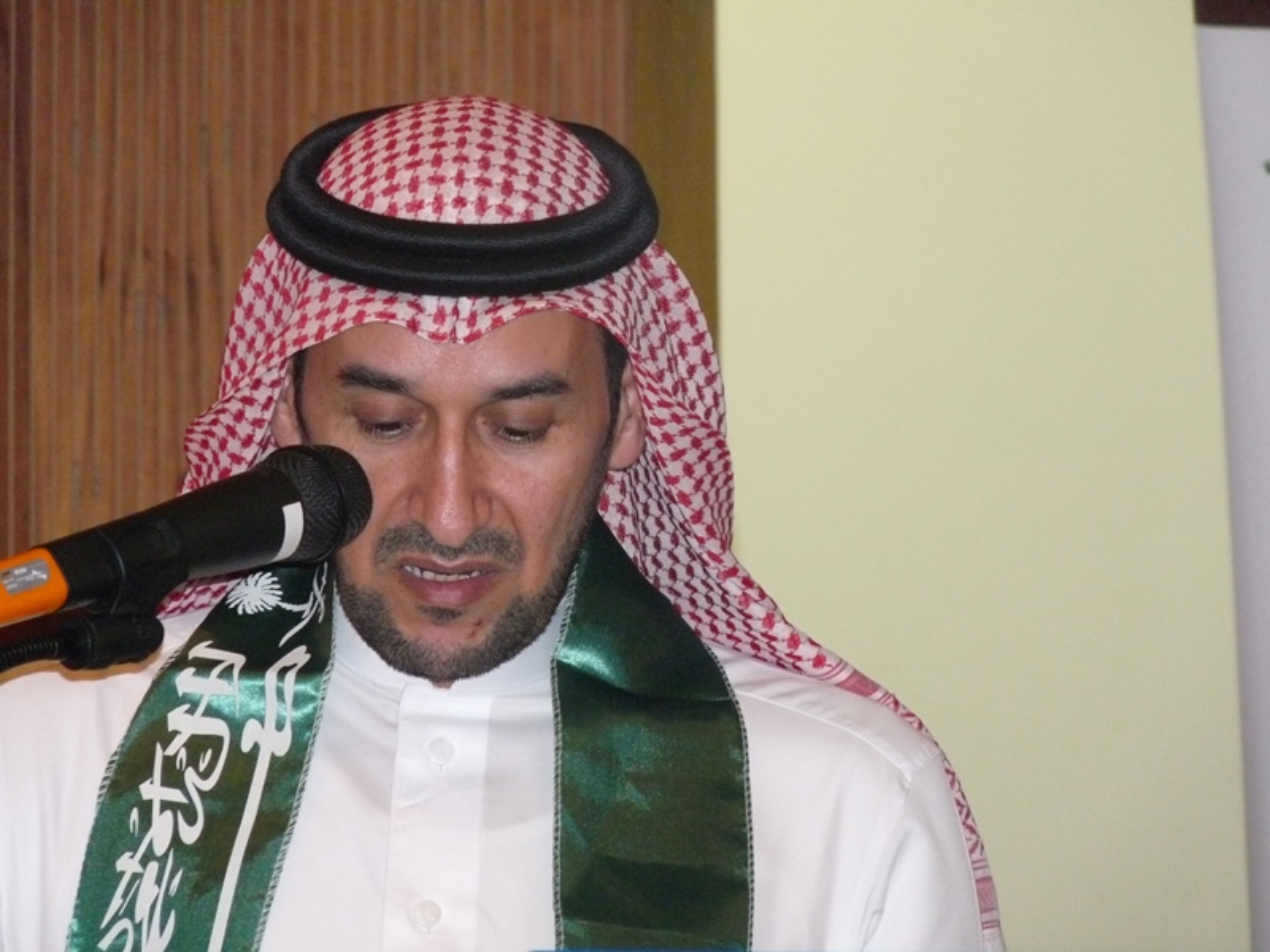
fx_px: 10199
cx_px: 635
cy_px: 476
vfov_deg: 5.3
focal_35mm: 278
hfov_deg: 7.1
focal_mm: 49.3
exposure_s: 1/60
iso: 640
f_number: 3.7
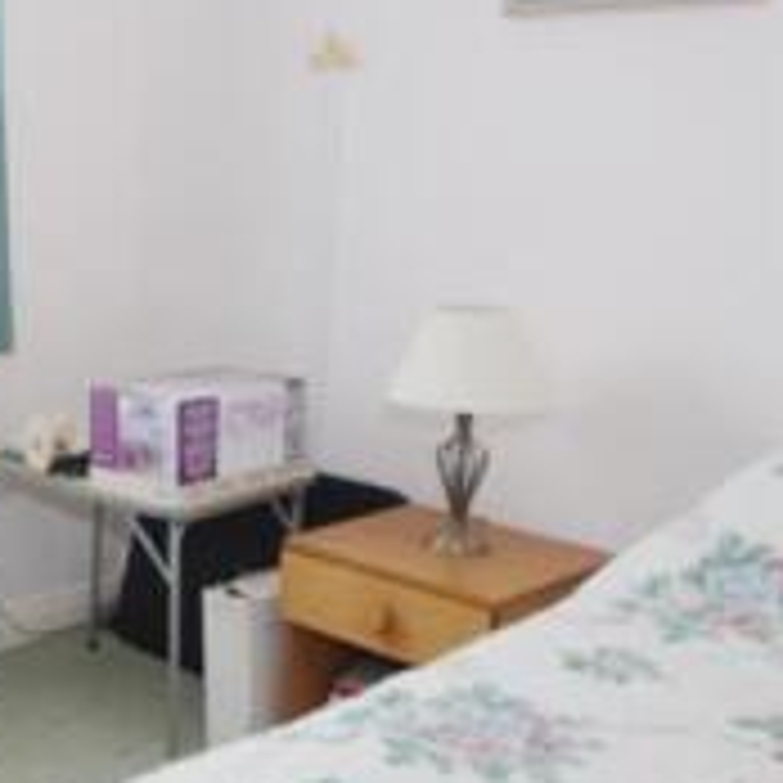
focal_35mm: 48
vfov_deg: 35.3
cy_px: 353
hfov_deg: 32.1
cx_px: -32
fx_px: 1228
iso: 400
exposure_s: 1/160
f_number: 4
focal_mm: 10
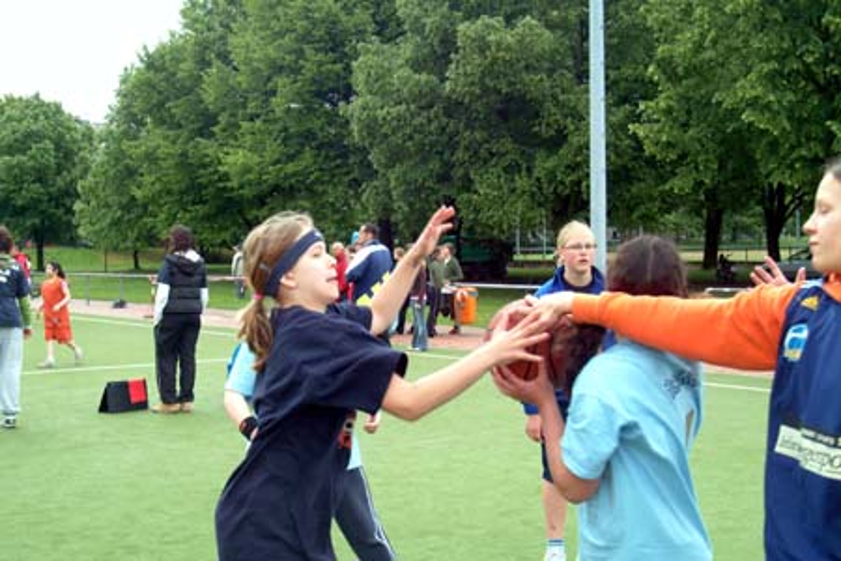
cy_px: 280
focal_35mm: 45
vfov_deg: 29.9
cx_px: 420
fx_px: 1051
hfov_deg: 43.6
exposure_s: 1/180
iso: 400
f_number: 6.7
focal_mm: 30
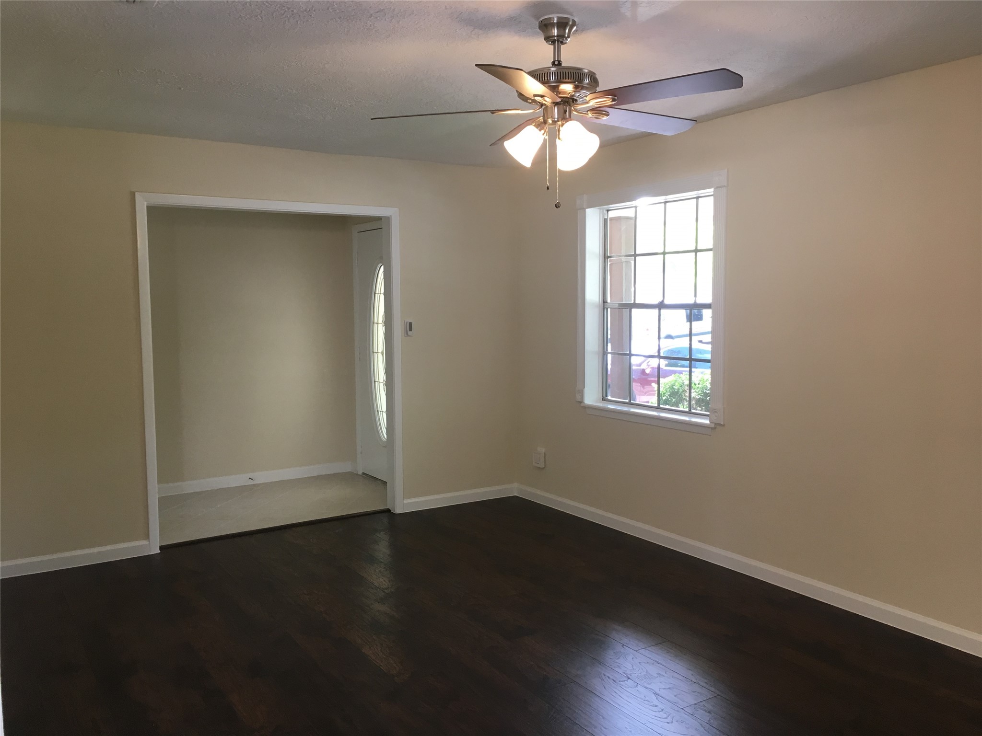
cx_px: 491
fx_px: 823
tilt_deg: -4.8
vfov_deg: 48.2
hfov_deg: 61.7
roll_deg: +0.5
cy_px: 368
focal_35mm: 29
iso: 32
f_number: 2.2
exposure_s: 1/30
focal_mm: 4.15
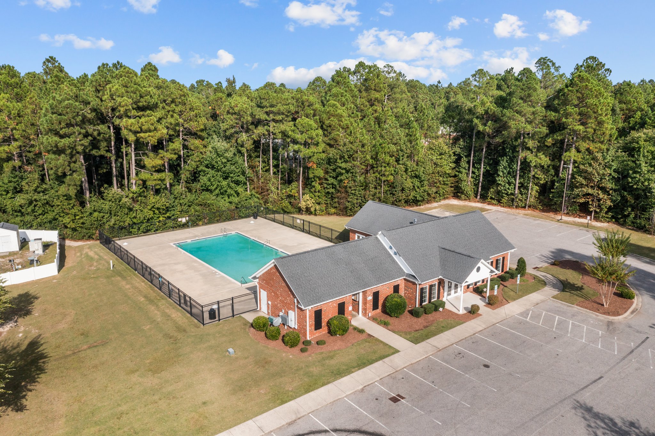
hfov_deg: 65.5
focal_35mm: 28
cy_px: 218
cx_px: 328
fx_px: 509
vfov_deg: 46.4
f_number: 6.3
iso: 100
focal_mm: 10.26
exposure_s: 1/800
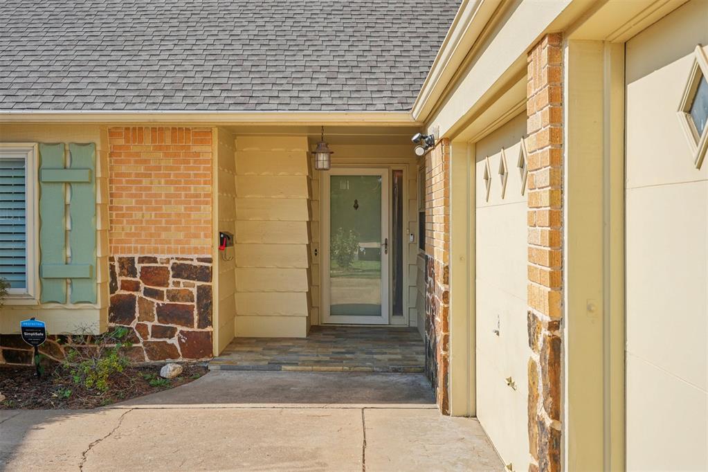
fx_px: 688
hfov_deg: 54.4
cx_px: 354
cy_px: 236
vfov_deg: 37.9
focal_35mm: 35
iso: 100
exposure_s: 1/160
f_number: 8
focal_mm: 35
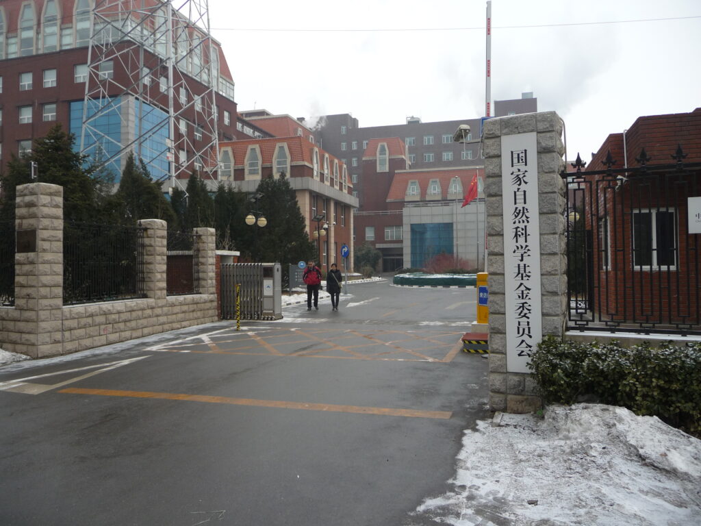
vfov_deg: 49.7
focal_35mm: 28
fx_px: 567
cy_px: 263
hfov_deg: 63.4
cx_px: 350
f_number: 3.3
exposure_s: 1/125
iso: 100
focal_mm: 4.7
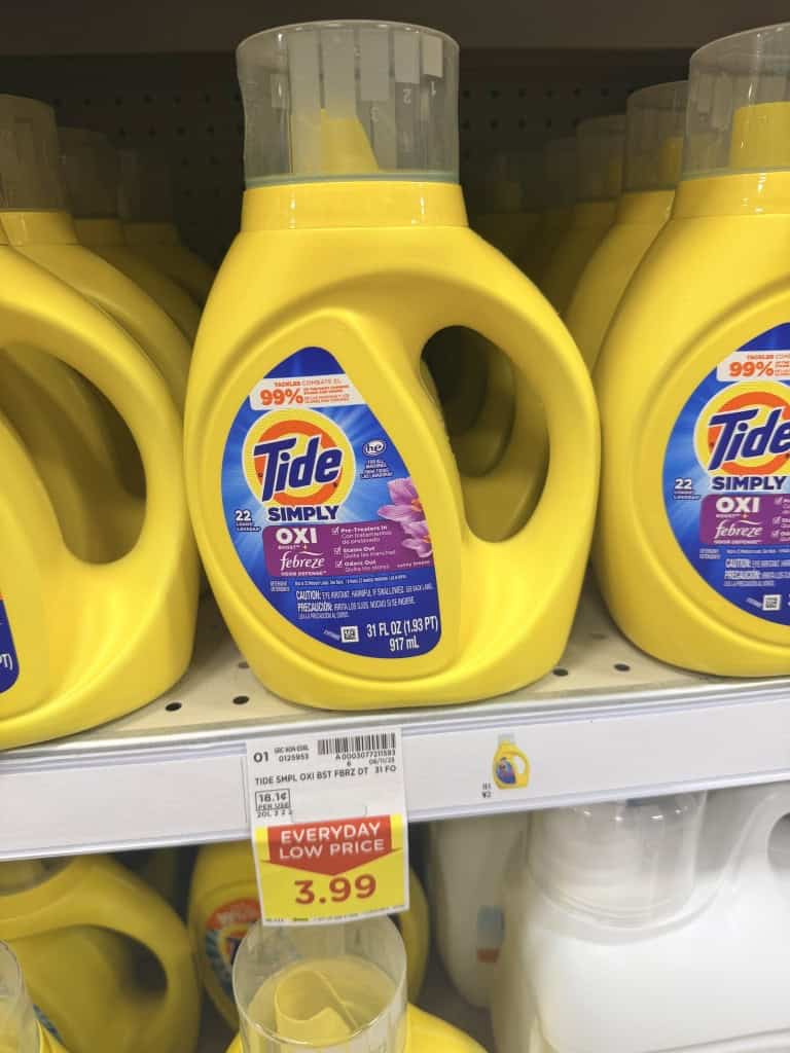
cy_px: 526
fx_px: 730
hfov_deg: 56.8
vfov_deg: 71.6
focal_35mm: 24
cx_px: 395
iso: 80
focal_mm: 6.8
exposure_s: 1/61
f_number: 1.8
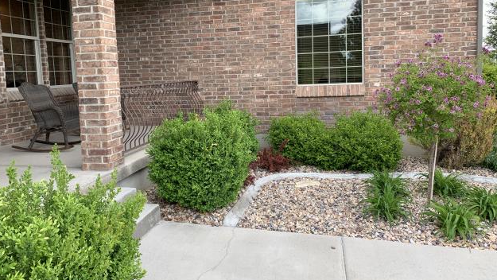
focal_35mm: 29
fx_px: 382
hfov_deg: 66.0
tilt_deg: -3.6
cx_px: 244
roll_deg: +0.2
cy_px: 113
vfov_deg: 40.1
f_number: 1.8
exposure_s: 1/193
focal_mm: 4.25
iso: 25
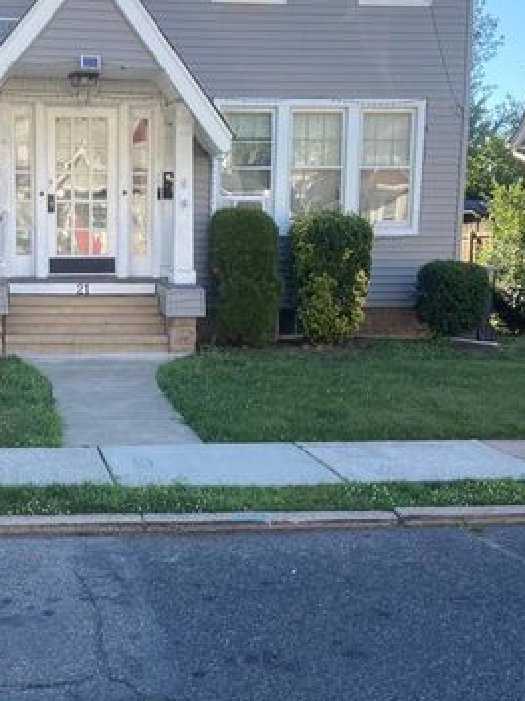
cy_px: 403
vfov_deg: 38.8
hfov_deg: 29.1
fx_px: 992
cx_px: 125
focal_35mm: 49
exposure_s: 1/380
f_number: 1.8
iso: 32
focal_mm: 4.25
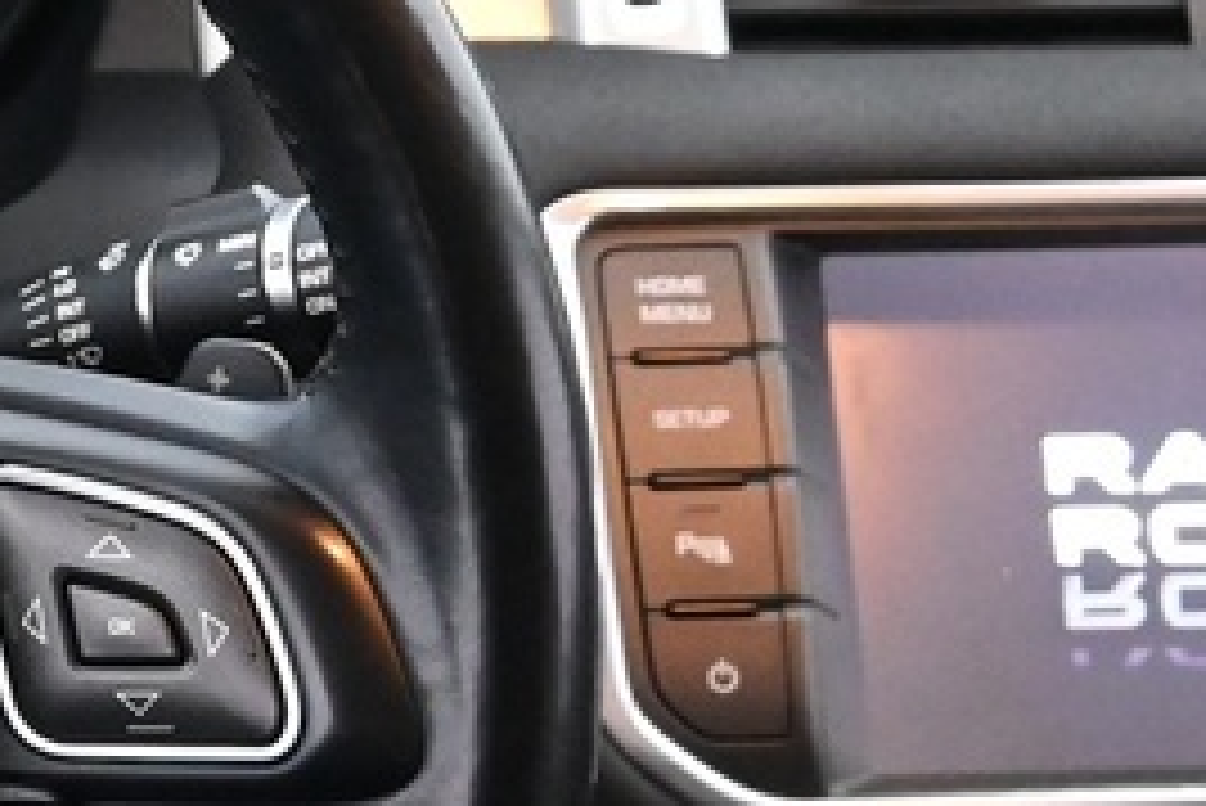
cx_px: -657
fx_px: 4860
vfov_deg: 9.5
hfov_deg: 13.3
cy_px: 621
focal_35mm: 145
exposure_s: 1/25
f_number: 3.5
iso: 2800
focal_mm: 16
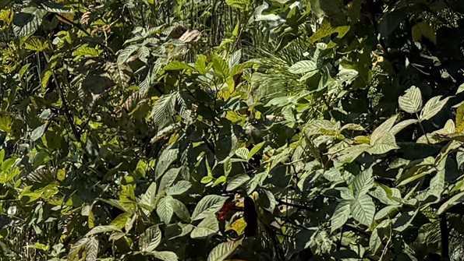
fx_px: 1661
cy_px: -612
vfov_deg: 7.5
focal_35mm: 135
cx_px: 61
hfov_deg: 15.7
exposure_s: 1/9091
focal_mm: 6.76
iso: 80
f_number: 1.78
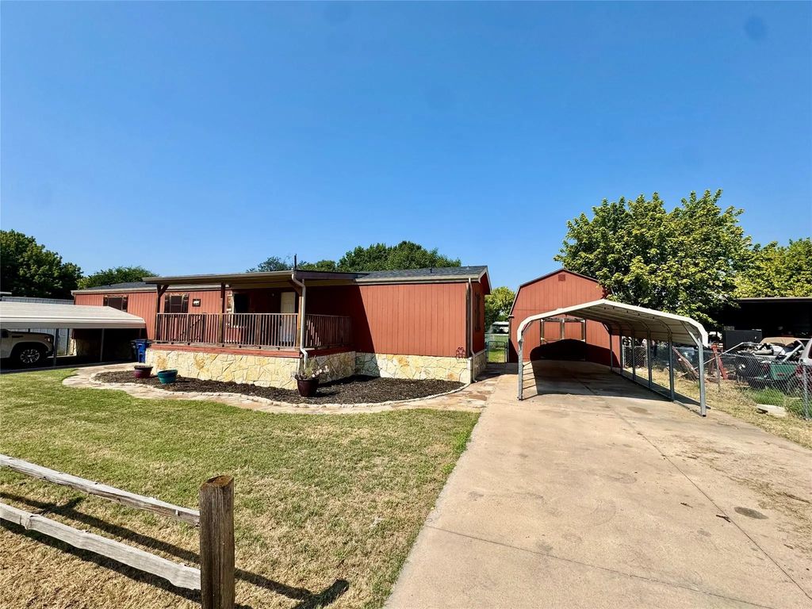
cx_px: 406
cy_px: 304
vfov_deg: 85.7
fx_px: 328
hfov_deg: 102.1
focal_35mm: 14
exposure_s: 1/2083
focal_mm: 2.22
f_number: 2.2
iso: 40
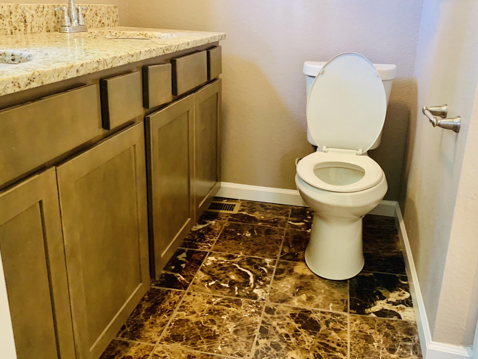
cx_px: 270
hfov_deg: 55.2
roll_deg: -2.1
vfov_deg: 42.9
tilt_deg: -16.6
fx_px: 456
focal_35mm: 33
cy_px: 163
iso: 320
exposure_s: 1/40
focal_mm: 4.25
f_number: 1.8
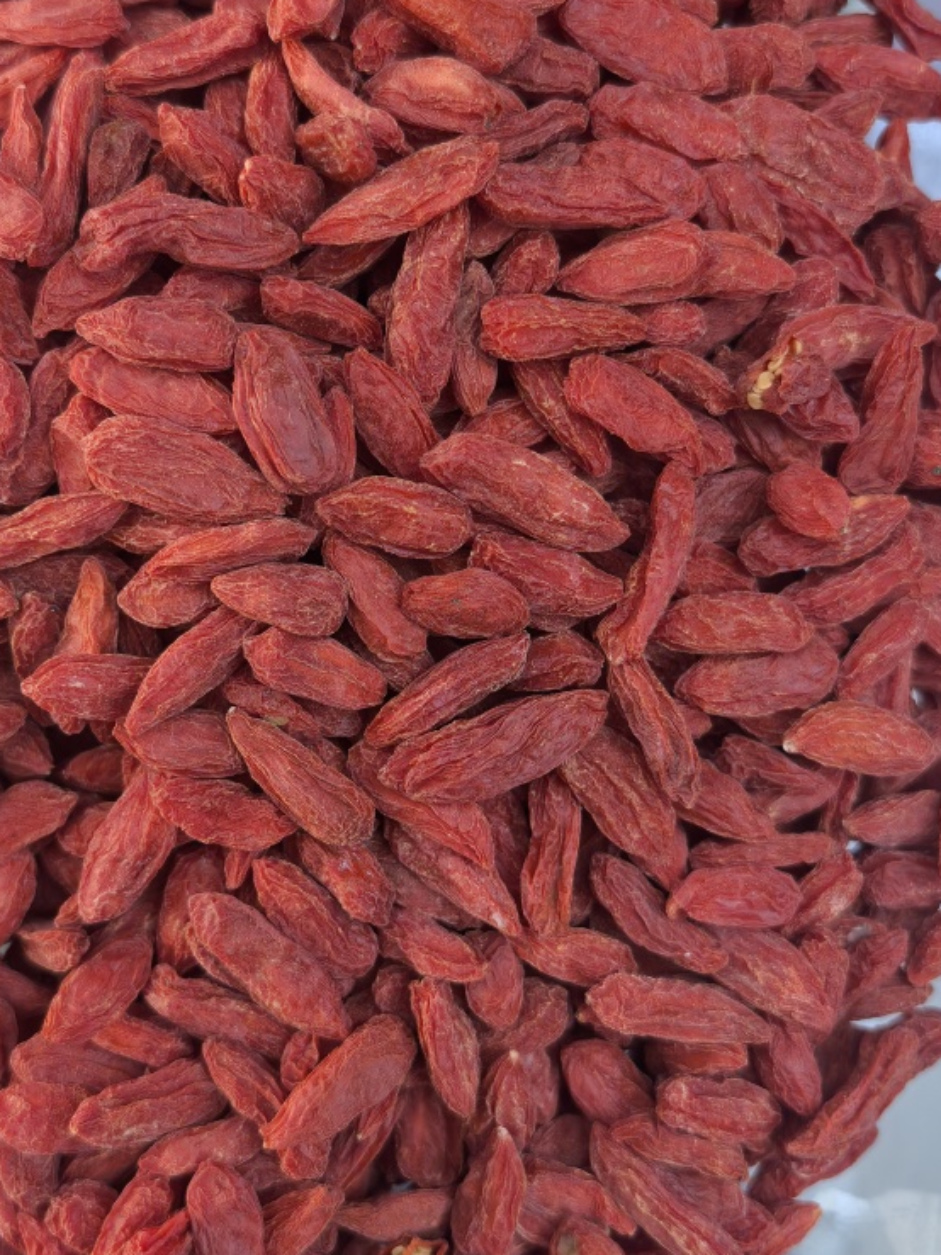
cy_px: 599
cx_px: 375
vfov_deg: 47.9
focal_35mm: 39
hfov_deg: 36.7
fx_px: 1414
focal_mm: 6.98
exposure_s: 1/167
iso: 640
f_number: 2
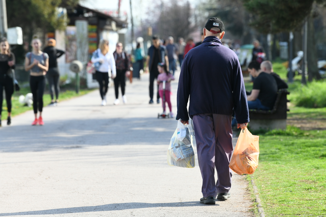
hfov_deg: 10.3
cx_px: 163
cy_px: 108
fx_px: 1811
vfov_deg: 6.9
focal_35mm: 200
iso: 500
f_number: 5.6
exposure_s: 1/1000
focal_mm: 200
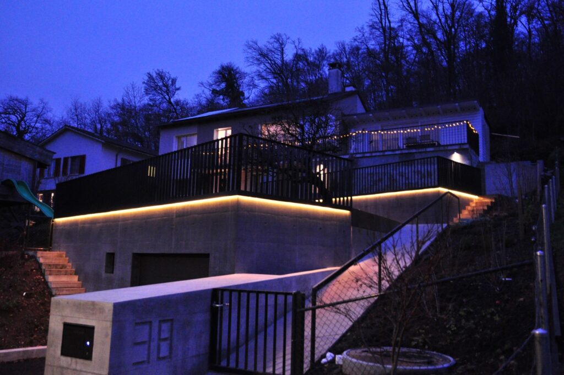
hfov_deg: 20.0
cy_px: 188
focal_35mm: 102
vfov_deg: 13.4
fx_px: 1596
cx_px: 282
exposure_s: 1/15
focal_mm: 68
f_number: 5.6
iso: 1600
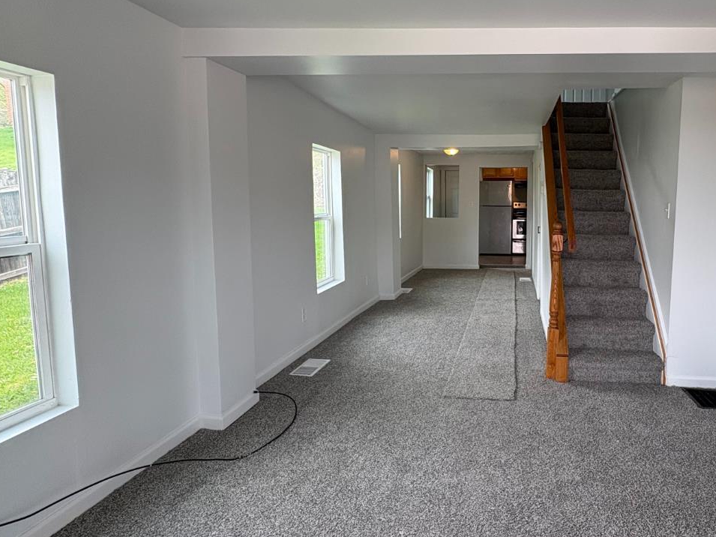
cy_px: 245
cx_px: 485
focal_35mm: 22
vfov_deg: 61.0
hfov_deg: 73.7
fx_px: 455
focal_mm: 2.22
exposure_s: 1/120
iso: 100
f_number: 2.2
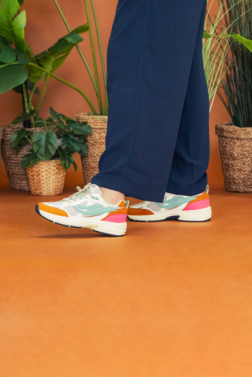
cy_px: 188
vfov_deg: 18.3
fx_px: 1174
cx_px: 126
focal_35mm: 112
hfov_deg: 12.2
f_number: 5
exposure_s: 1/100
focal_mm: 75
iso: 1250
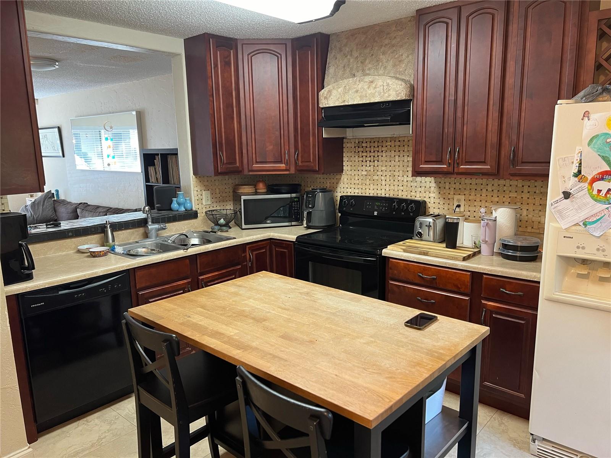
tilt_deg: -10.9
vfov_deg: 53.1
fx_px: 459
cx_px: 306
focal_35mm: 26
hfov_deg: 67.3
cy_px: 229
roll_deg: +1.1
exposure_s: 1/60
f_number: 1.5
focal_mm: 5.7
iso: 160
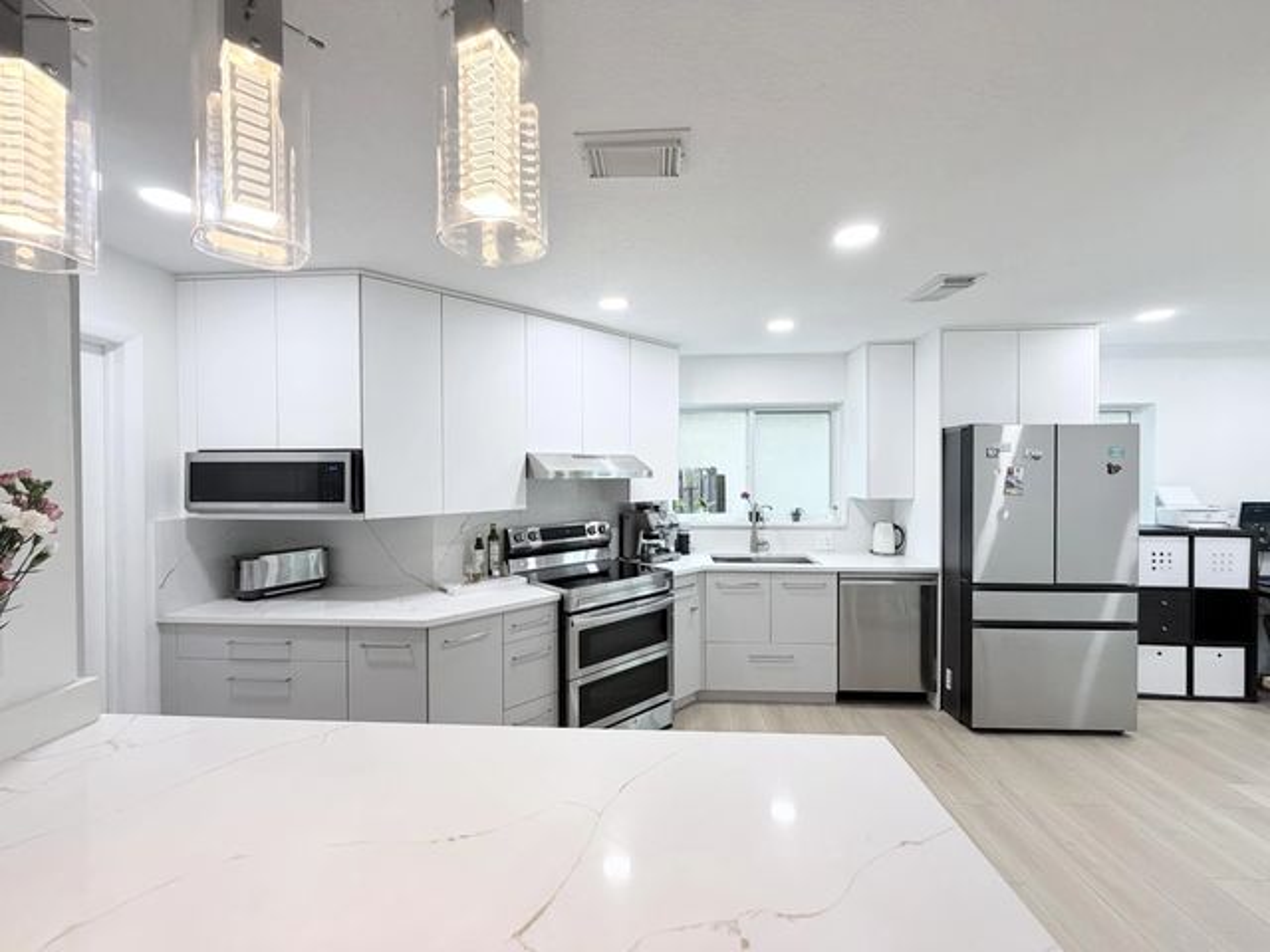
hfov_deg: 102.1
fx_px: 514
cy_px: 476
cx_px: 635
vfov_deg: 85.7
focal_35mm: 14
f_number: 2.2
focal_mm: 2.22
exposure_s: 1/120
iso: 250
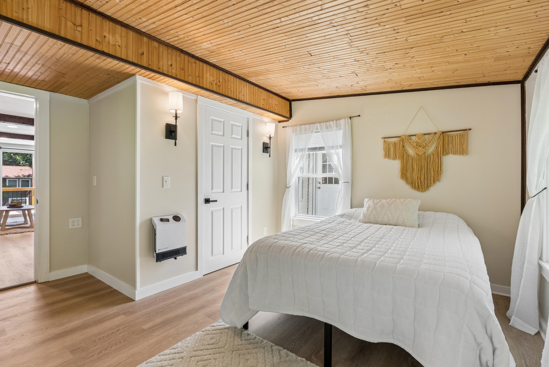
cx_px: 274
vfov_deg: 73.8
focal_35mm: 16
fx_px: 244
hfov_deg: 96.7
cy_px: 184
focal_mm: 16
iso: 640
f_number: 7.1
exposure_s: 1/80
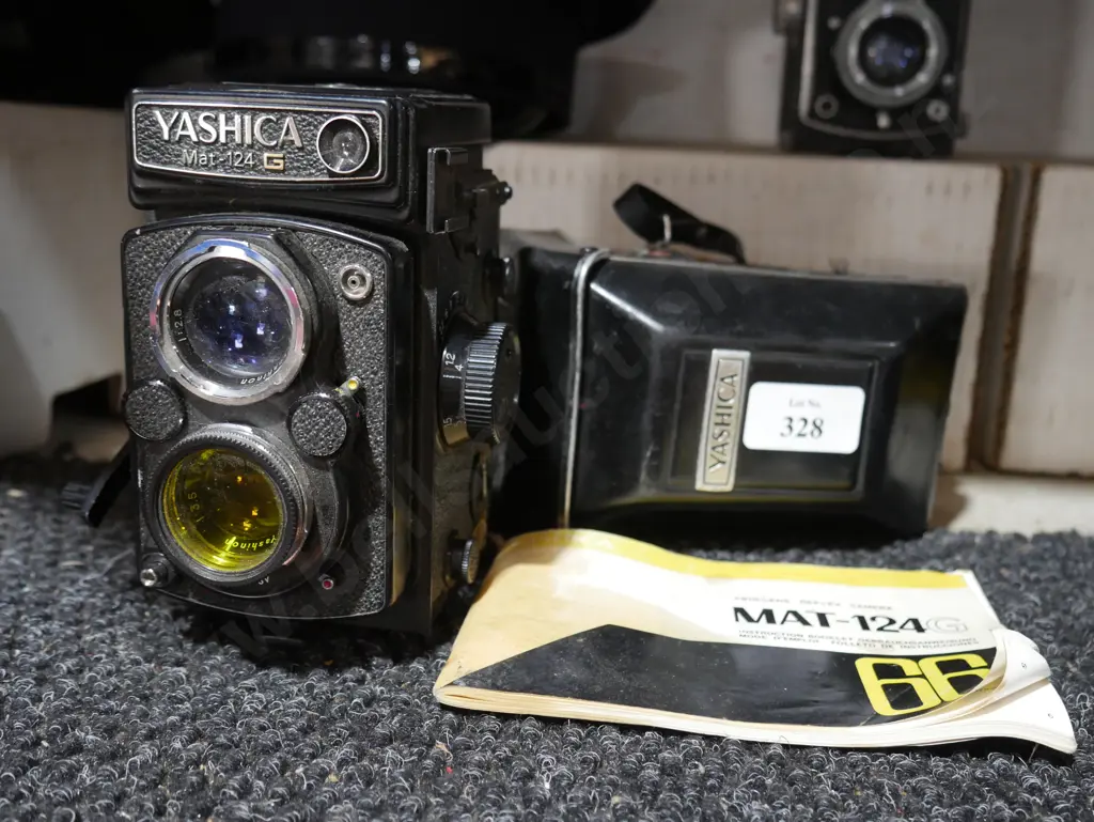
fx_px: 1202
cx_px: 547
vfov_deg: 37.8
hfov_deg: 49.0
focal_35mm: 38
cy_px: 411
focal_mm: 19
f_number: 4.1
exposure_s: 1/60
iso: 1000
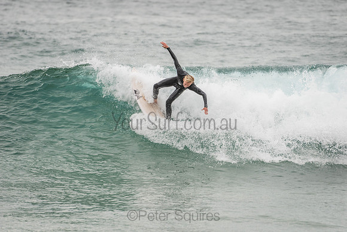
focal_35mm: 500
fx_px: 4820
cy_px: 116
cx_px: 174
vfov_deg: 2.8
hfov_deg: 4.1
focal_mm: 500
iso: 320
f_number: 5.6
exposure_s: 1/2000
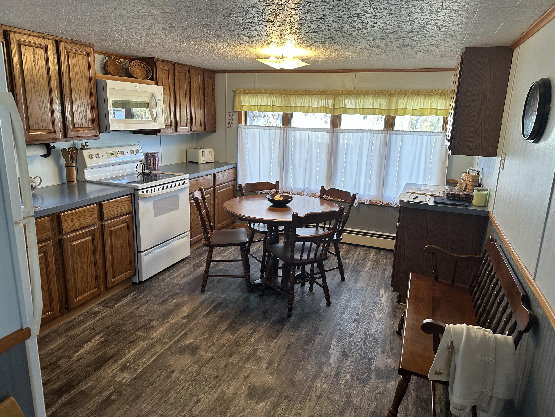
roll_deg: -2.2
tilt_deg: -14.3
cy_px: 208
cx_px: 278
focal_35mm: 24
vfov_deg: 56.8
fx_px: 385
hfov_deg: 71.6
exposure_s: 1/120
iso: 200
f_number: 1.78
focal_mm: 6.86
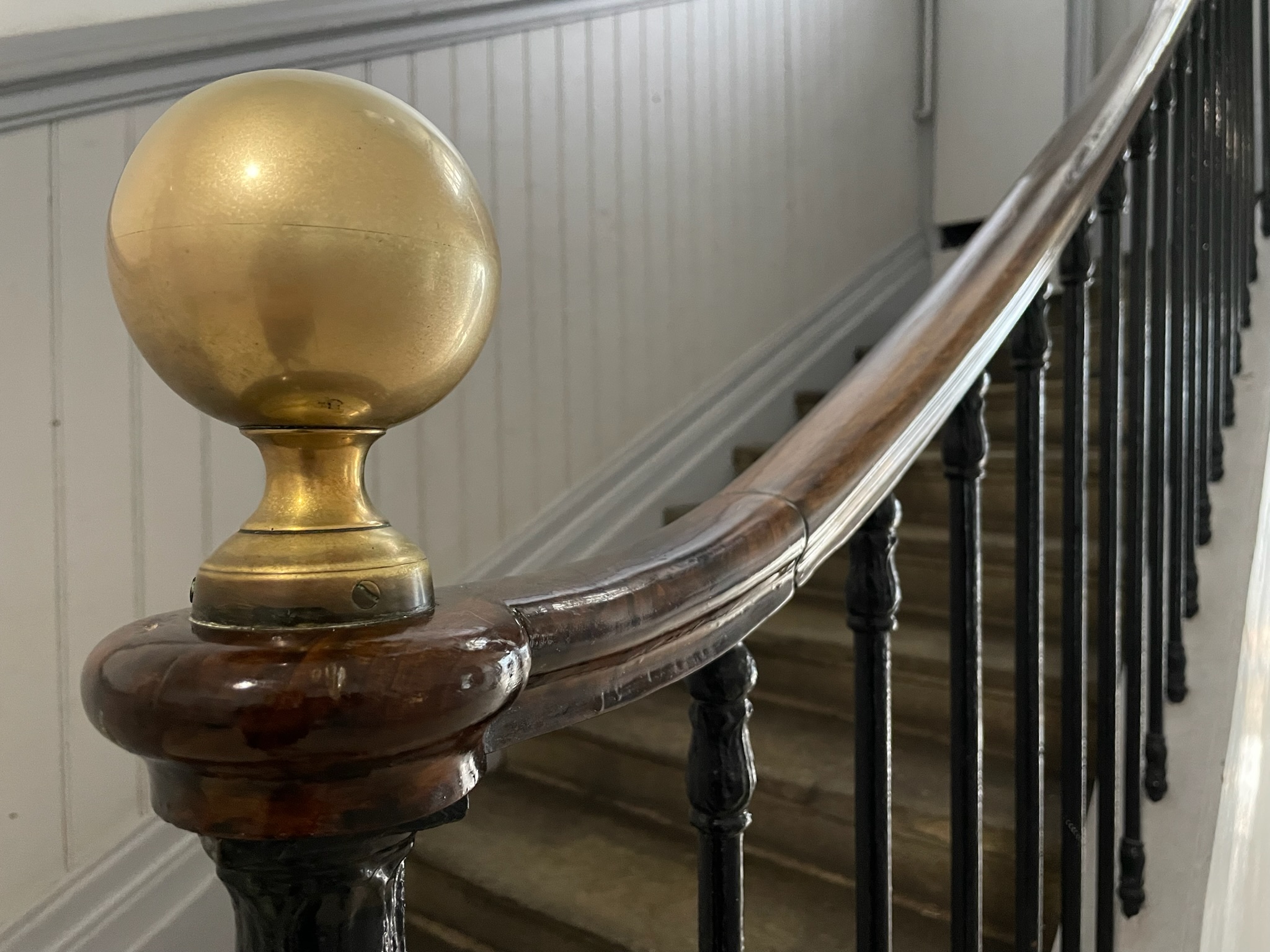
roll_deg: -0.3
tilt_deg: -1.2
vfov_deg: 53.1
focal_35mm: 26
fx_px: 954
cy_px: 476
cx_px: 635
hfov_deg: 67.3
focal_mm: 4.2
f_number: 1.6
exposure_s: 1/30
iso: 640
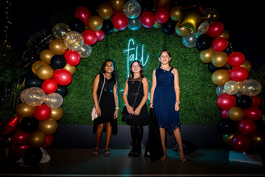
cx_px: 132
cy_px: 88
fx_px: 177
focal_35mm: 24
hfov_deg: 73.7
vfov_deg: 53.2
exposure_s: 1/100
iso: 1250
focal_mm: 24
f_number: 4
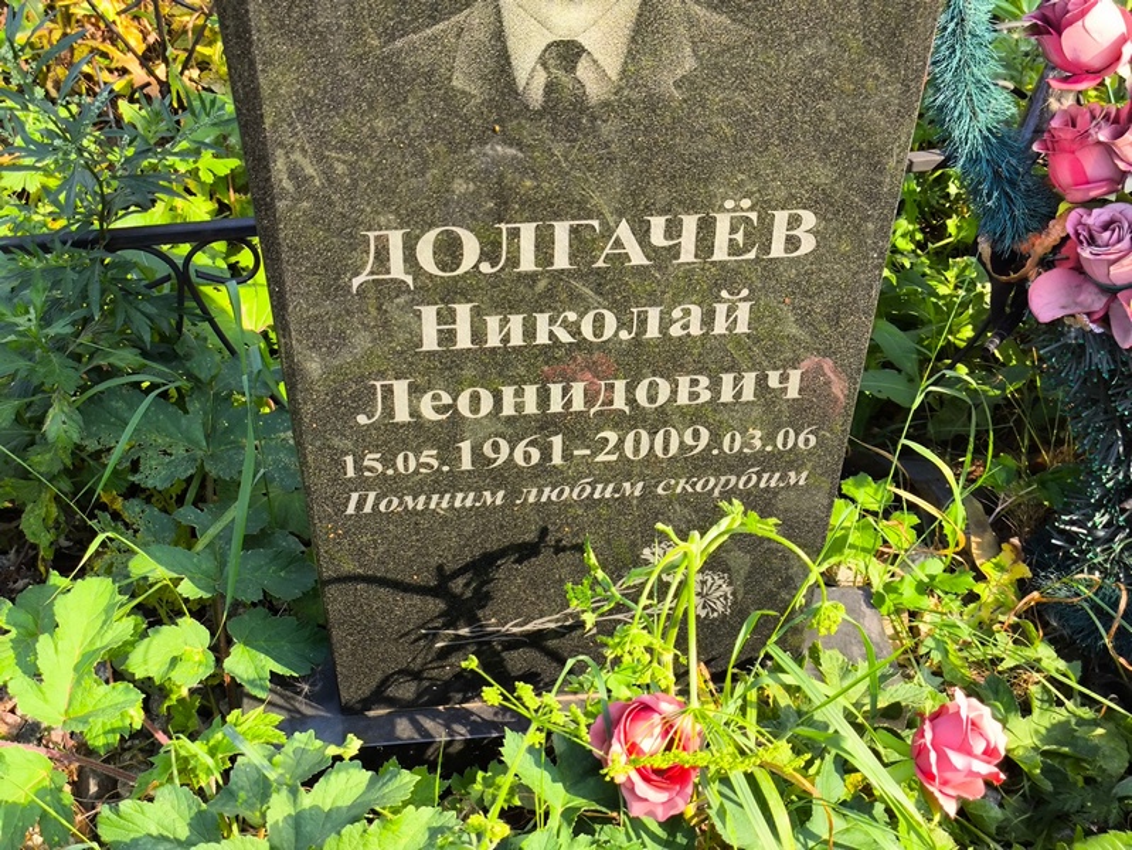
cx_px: 566
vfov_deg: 29.1
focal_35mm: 50
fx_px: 1636
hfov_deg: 38.2
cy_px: 425
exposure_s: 1/345
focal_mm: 4.71
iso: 50
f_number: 1.7
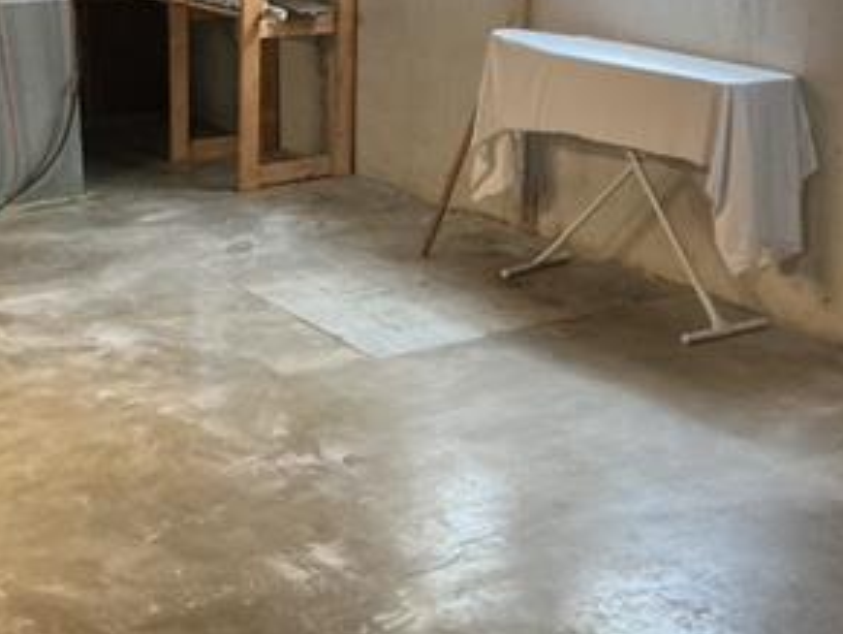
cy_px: 174
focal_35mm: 64
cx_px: 343
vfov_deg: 22.8
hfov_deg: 30.2
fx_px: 1560
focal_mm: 3
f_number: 1.8
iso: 320
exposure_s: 1/30
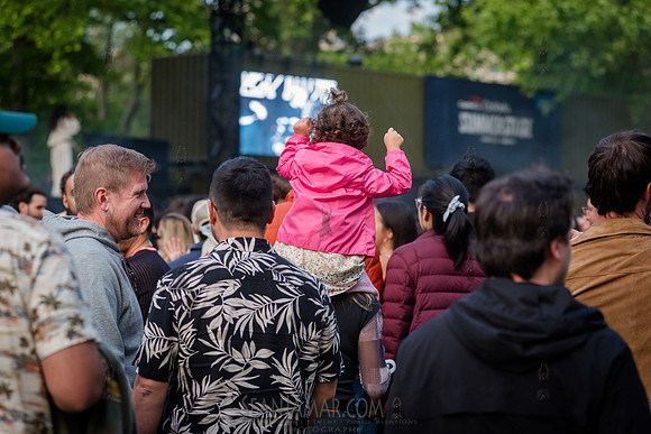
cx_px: 326
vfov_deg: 13.7
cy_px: 217
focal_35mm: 100
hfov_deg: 20.4
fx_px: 1809
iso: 2500
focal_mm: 100
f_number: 4
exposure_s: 1/500
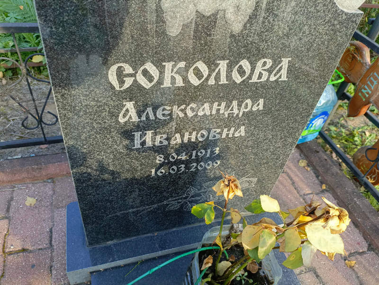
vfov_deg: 54.9
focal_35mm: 25
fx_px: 274
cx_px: 190
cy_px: 142
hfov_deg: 69.4
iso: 110
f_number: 1.69
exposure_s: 1/105
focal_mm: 4.76
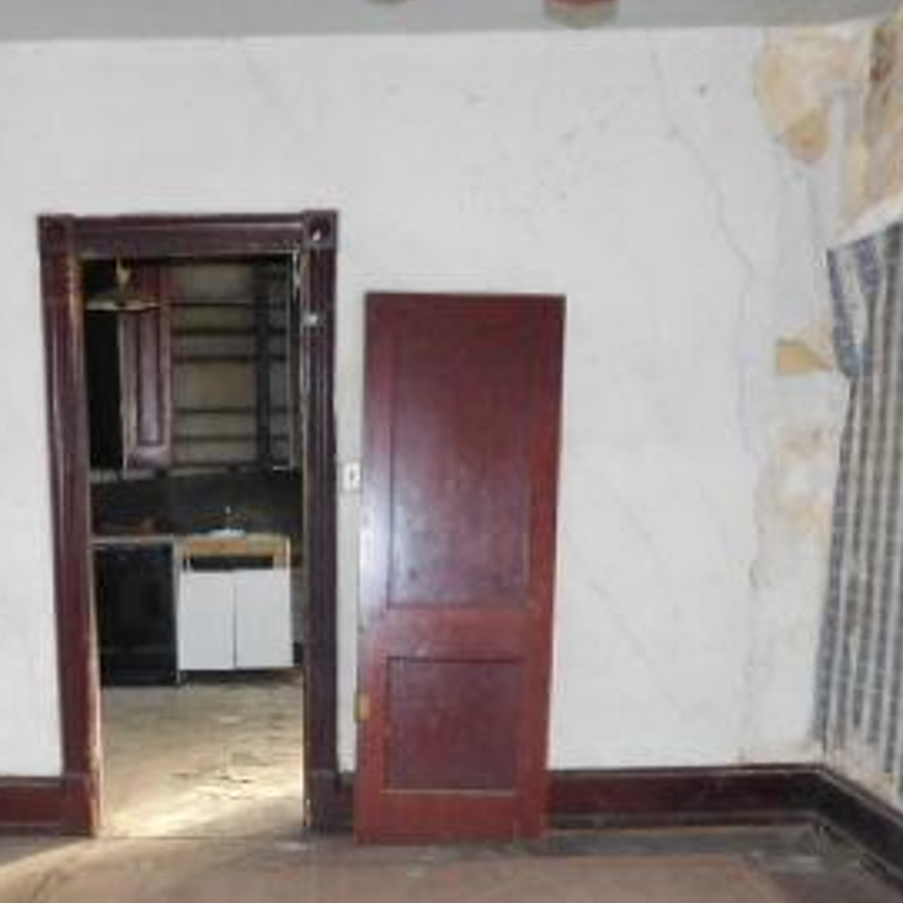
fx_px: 1417
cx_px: 300
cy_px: 773
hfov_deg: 35.0
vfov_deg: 33.9
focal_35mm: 48
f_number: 3
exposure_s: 1/30
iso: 320
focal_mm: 4
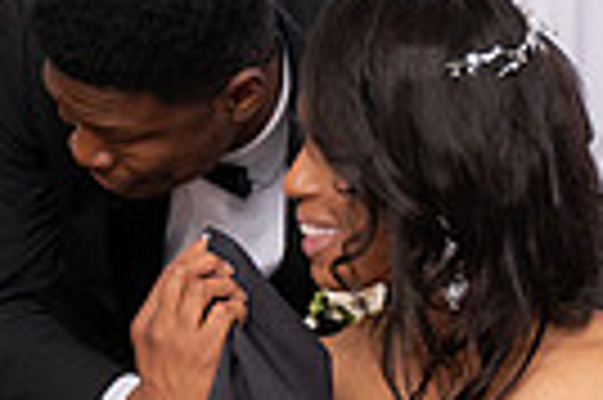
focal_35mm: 230
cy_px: 373
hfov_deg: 8.9
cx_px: 536
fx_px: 3848
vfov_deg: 5.9
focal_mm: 53
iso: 2000
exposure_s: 1/250
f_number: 2.8
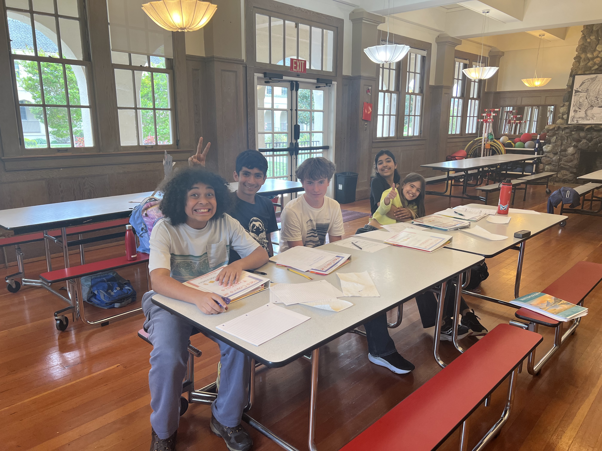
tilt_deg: -14.2
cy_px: 226
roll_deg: -0.9
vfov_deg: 53.1
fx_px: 452
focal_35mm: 26
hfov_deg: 67.3
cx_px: 301
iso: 80
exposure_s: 1/60
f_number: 1.5
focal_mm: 5.7
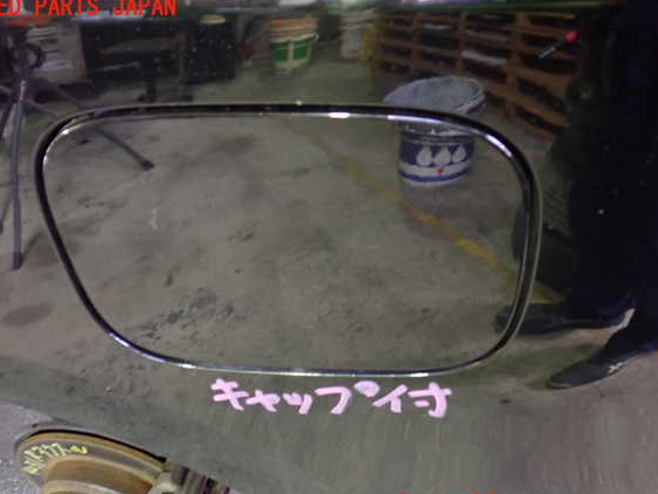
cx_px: 314
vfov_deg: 44.1
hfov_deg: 56.8
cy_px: 256
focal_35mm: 32
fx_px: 608
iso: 800
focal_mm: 5.4
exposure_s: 1/15
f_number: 2.3
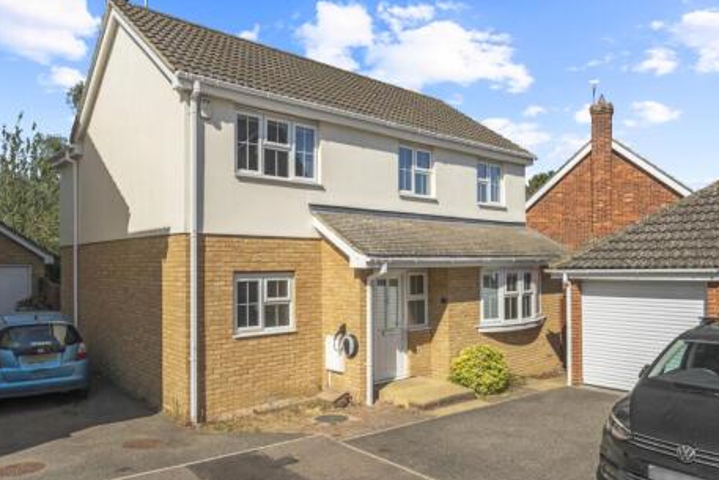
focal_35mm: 26
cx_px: 358
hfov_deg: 69.4
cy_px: 237
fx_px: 519
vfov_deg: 49.6
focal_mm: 25
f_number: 7.1
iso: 320
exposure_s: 1/640
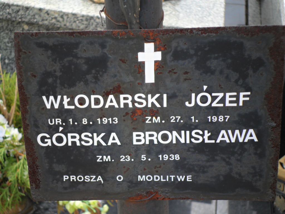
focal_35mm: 108
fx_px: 889
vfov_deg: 13.7
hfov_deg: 18.2
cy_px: 107
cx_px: 142
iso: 100
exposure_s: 1/125
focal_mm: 19.6
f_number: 5
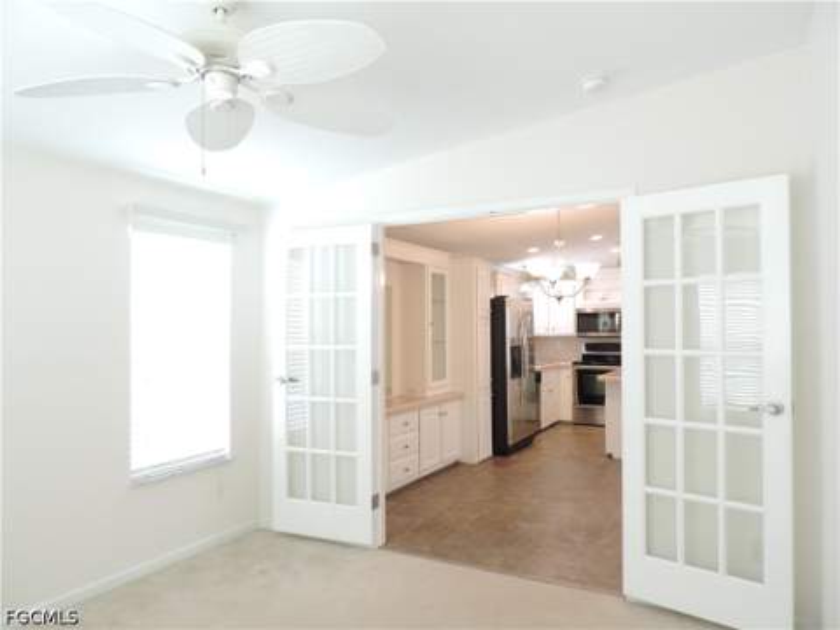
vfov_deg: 56.8
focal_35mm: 24
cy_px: 315
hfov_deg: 71.6
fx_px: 582
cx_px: 420
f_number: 3
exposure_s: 1/30
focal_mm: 4.3
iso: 250
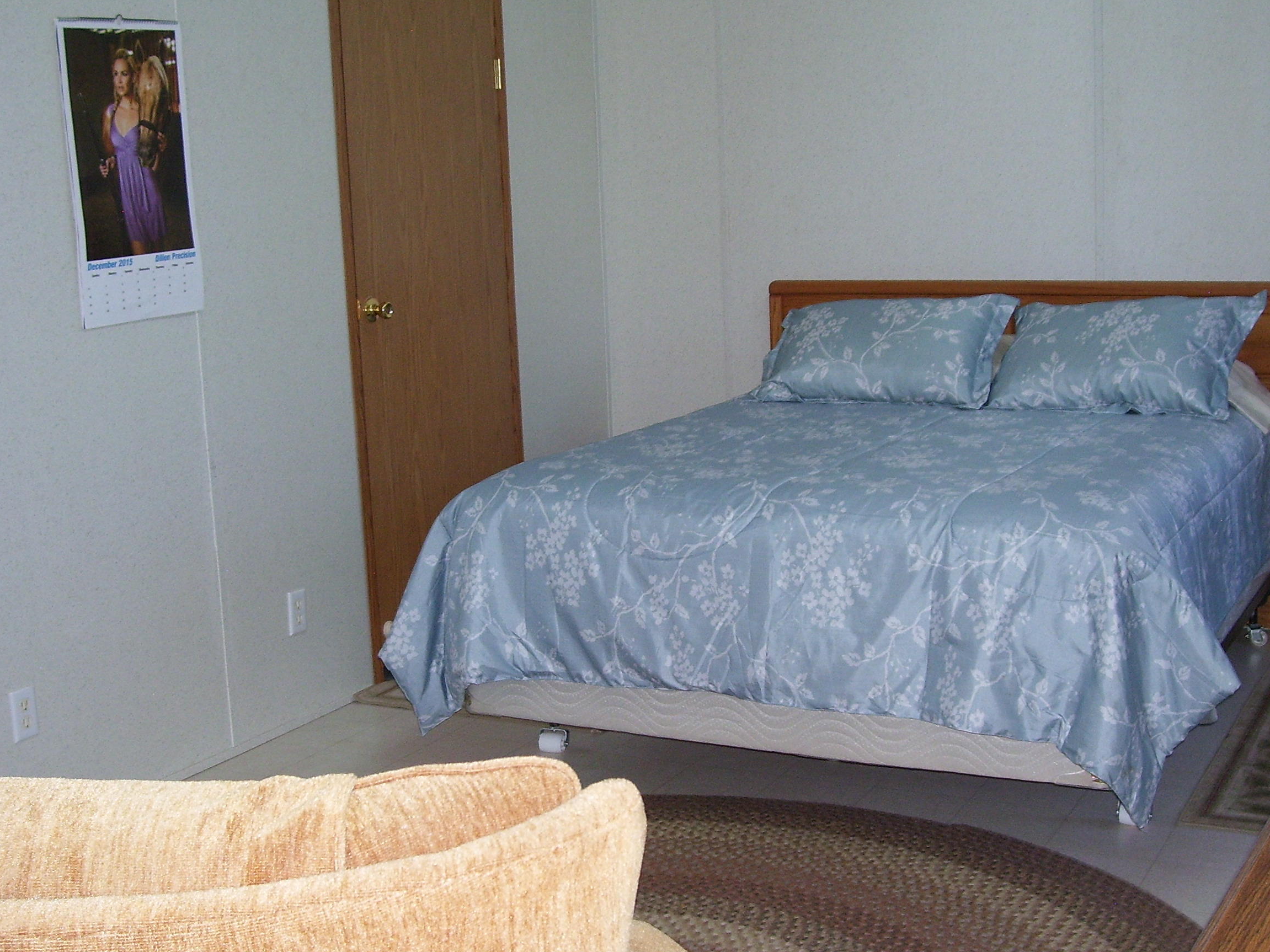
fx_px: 1724
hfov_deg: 40.4
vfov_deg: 30.9
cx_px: 630
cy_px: 500
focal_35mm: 47
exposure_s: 1/60
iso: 125
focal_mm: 7
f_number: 3
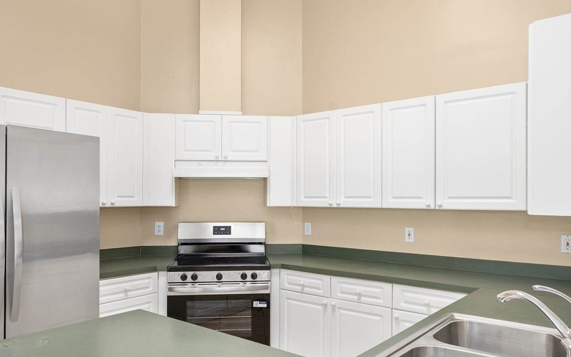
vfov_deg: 46.3
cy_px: 191
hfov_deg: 68.8
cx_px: 280
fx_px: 417
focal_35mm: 27
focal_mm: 20.6
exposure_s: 1/30
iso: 1000
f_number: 7.1
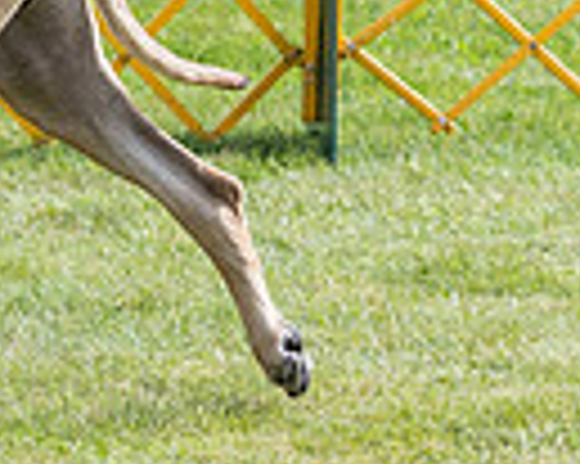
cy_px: -397
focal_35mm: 588
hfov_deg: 3.3
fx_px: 10086
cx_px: -522
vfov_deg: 2.6
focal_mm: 106
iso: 400
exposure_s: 1/1250
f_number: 5.6
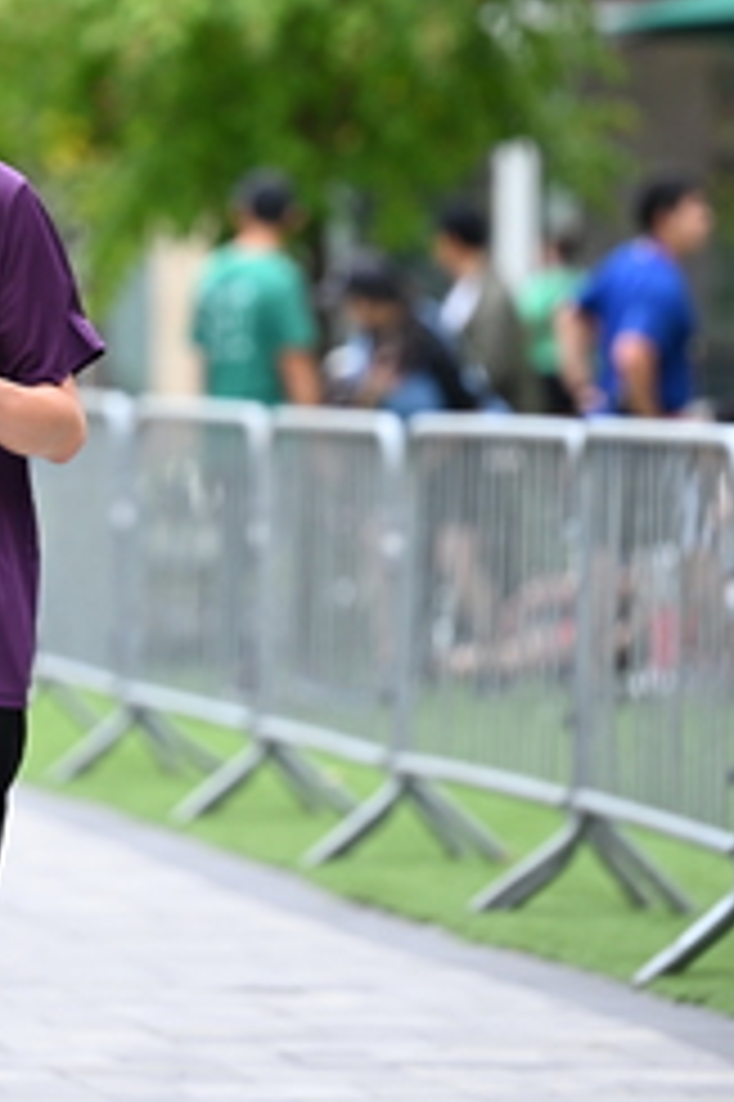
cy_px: 198
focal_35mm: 337
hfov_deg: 4.1
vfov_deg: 6.1
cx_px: 11
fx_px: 10320
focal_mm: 150
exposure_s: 1/1600
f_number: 2.8
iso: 640
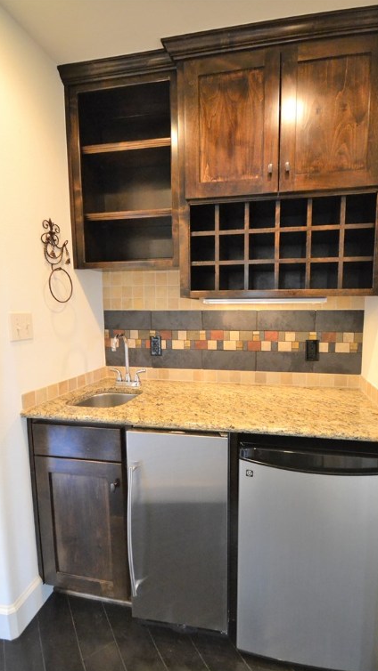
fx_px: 285
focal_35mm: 16
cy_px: 337
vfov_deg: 99.4
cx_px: 213
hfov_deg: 66.8
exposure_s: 1/30
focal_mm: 10
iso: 3200
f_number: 4
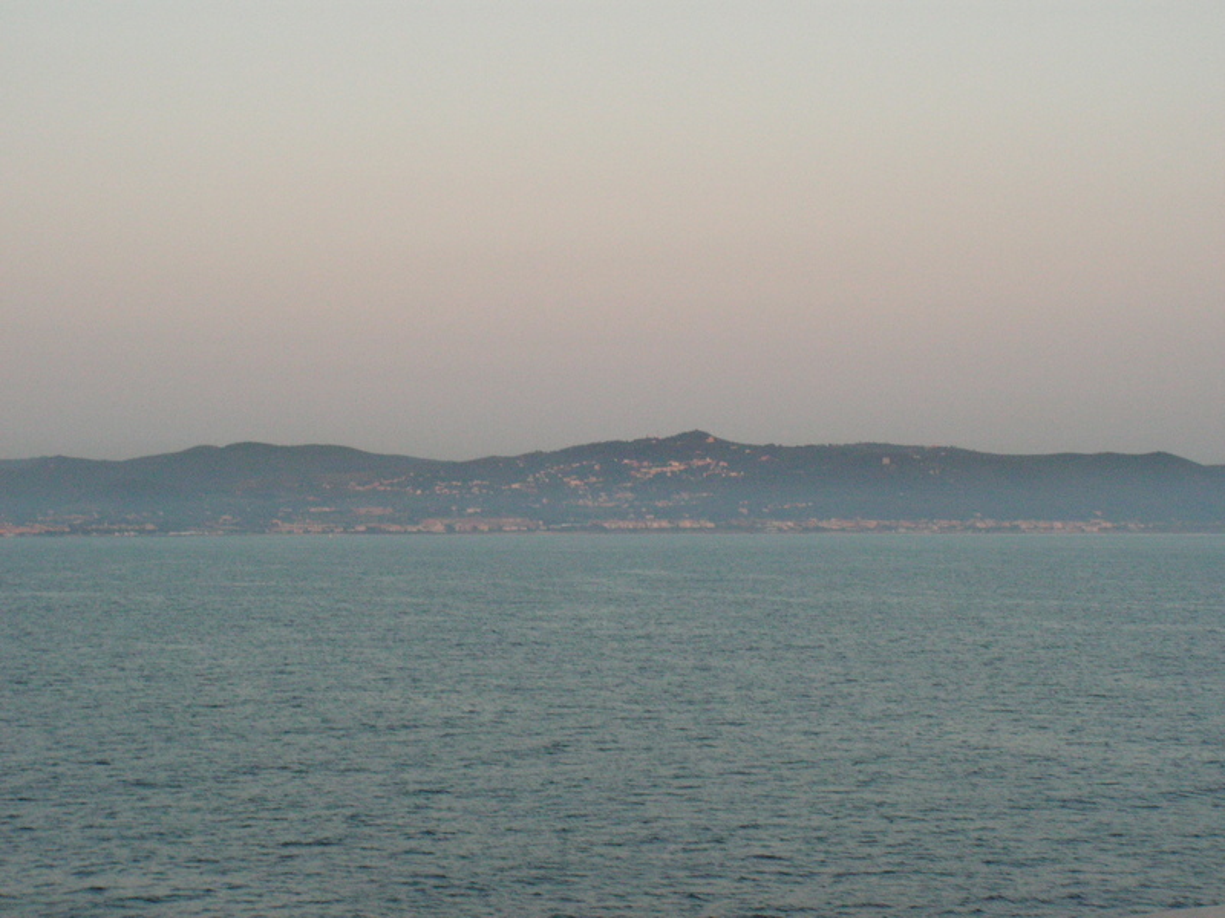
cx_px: 612
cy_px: 459
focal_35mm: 83
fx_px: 2937
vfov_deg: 17.8
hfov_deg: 23.6
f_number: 8
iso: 160
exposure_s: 1/80
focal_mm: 13.9
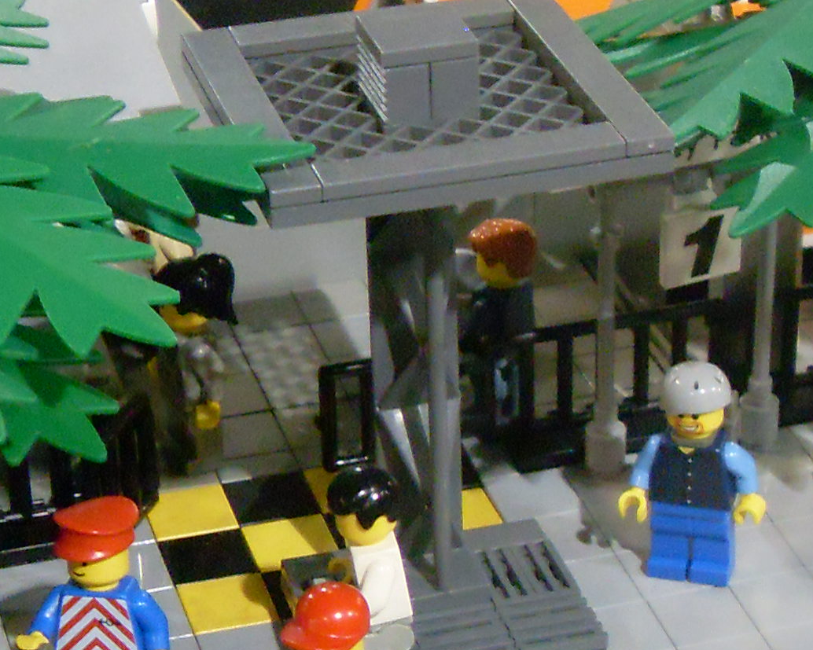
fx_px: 2743
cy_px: 370
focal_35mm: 114
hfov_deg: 16.5
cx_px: 811
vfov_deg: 13.5
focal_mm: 6.3
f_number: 2.8
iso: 200
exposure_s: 1/8
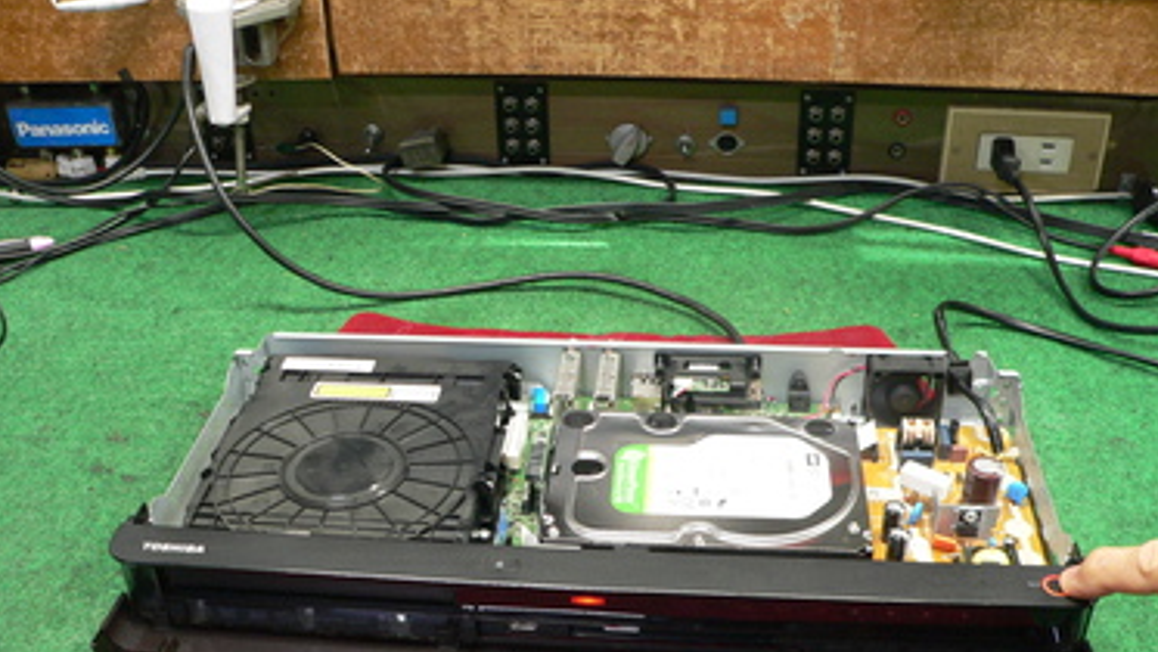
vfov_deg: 29.6
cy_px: 408
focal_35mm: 40
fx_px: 1228
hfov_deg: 50.5
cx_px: 574
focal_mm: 6
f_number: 2.8
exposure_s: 1/10
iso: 200
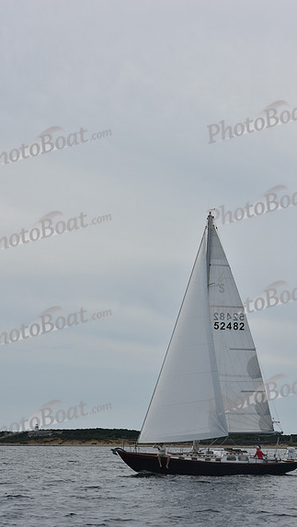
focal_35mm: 91
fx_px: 1274
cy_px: 265
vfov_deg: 23.4
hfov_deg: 13.3
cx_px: 160
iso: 320
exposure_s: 1/1000
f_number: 9
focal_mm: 86
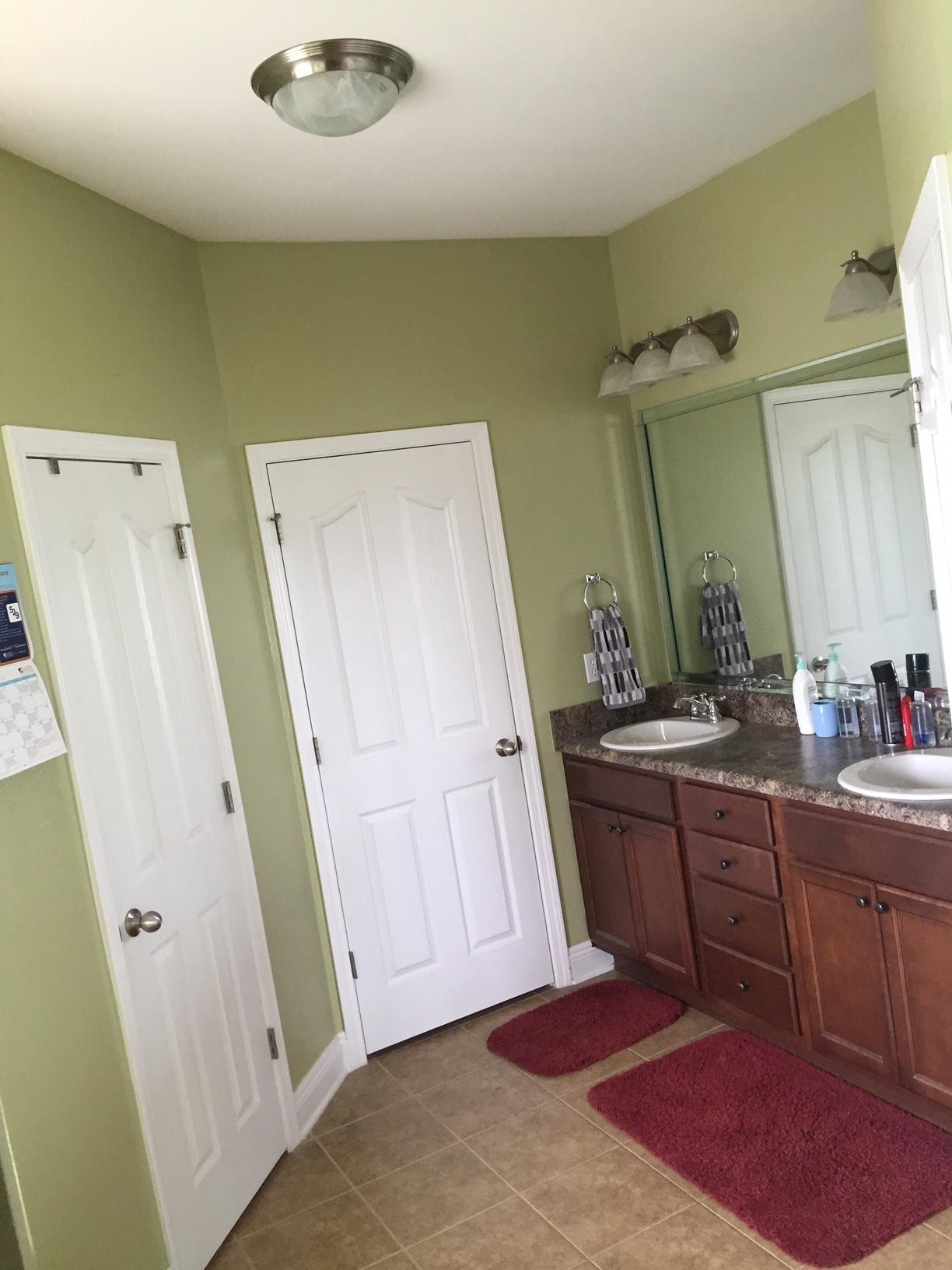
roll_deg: +9.0
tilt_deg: -7.4
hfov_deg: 48.2
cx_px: 476
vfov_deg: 61.7
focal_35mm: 29
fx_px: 1063
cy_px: 635
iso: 100
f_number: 2.2
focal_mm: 4.15
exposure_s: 1/30
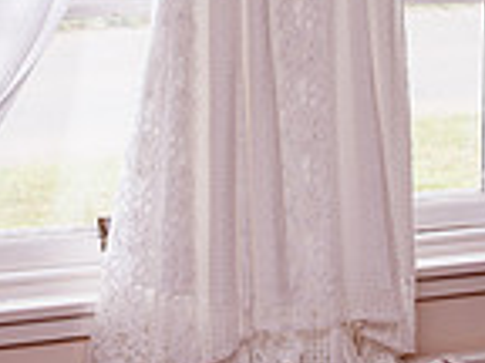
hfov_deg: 14.2
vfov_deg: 10.3
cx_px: 279
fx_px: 1948
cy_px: -187
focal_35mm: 139
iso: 160
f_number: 5.6
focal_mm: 32
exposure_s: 1/80
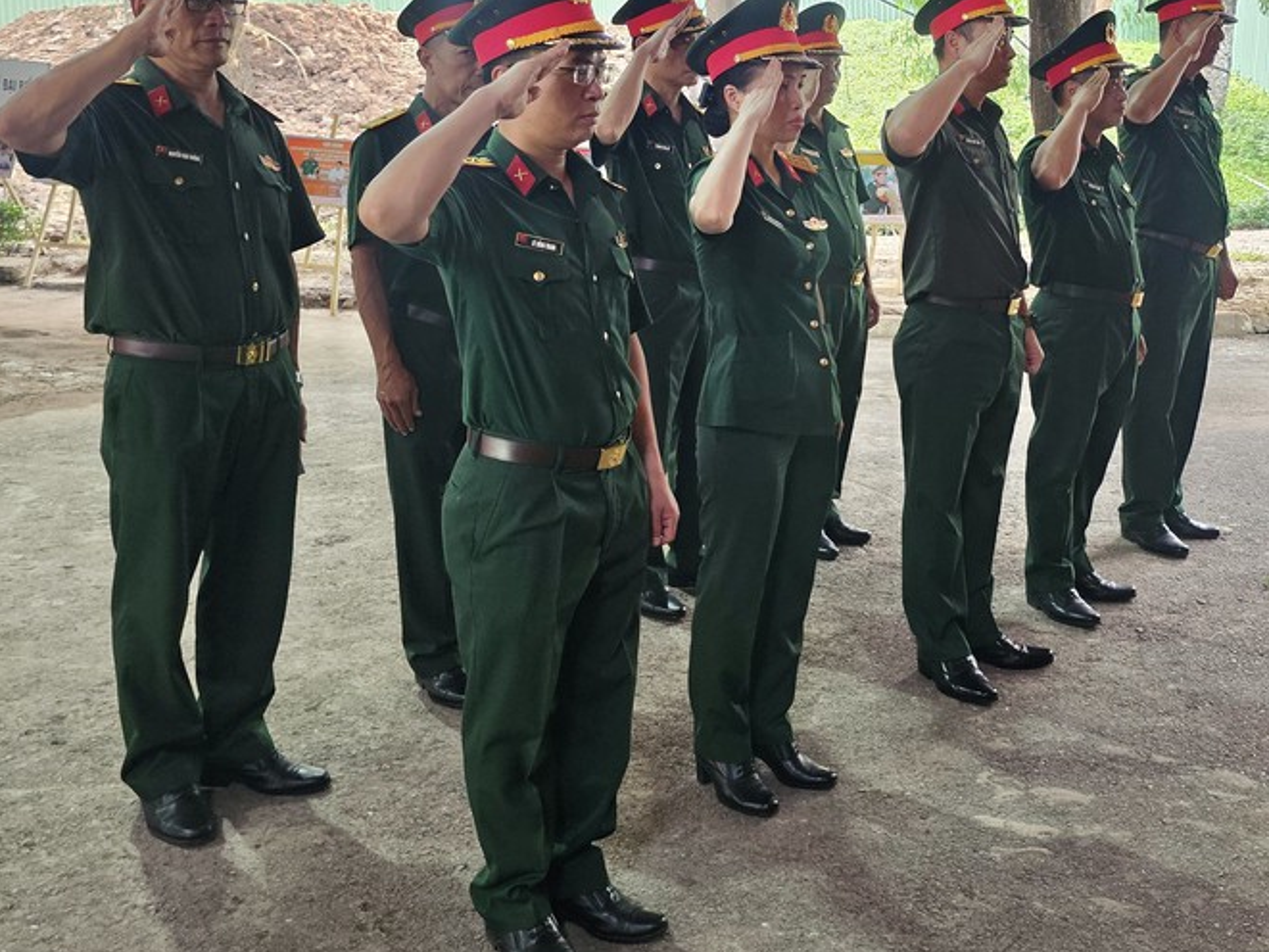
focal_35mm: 29
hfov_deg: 61.6
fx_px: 1063
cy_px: 409
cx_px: 689
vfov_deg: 48.1
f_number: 1.7
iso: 250
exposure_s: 1/100
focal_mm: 6.3
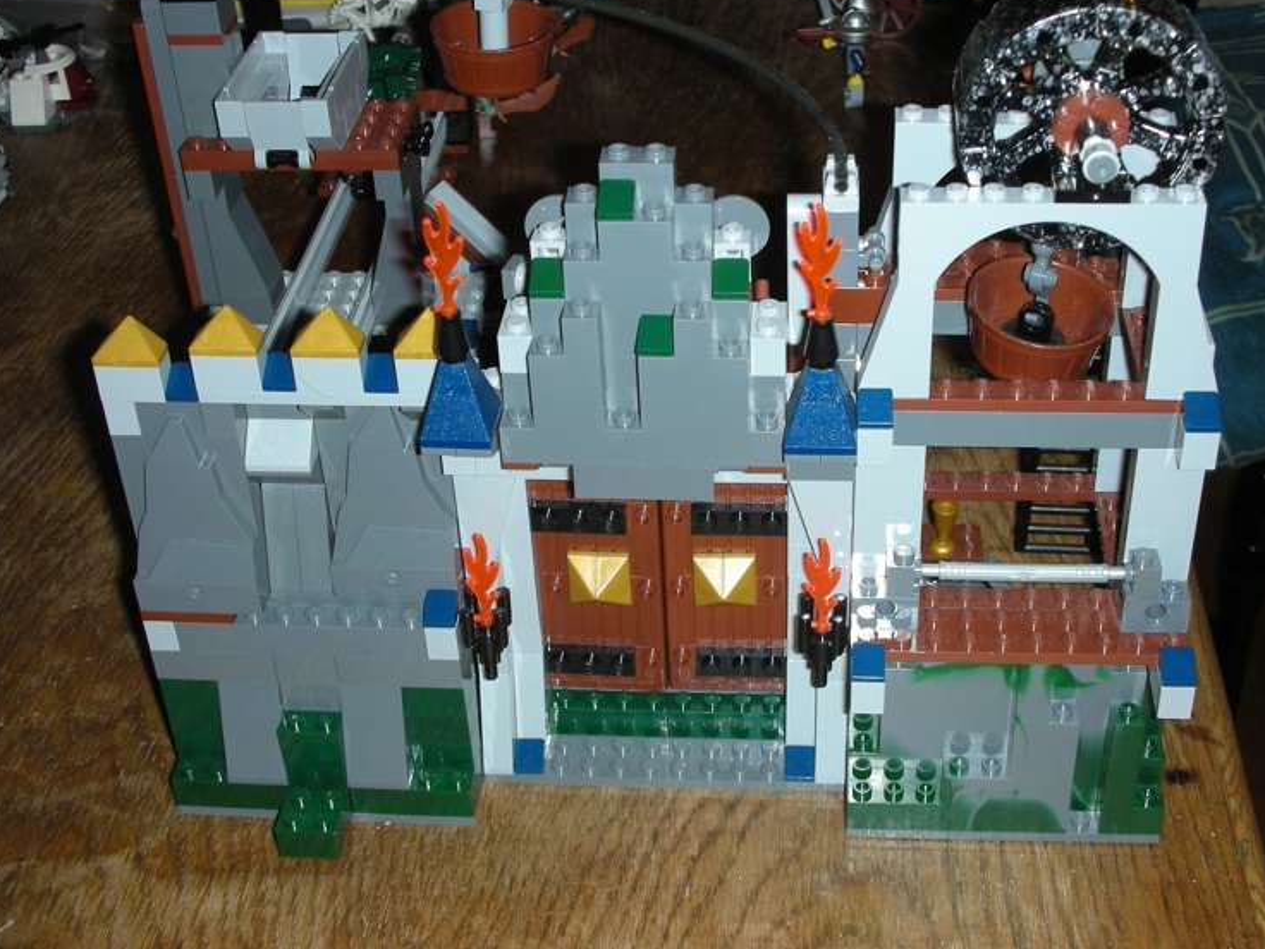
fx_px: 1827
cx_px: 650
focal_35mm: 50
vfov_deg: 29.1
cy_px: 435
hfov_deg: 38.2
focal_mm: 7.7
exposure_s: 1/60.1
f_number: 3.5
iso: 50
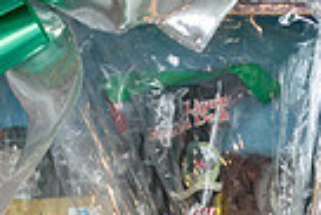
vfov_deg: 10.9
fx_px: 1026
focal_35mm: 115
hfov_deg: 17.1
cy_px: 426
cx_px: -42
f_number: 5.6
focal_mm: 18
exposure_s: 1/100
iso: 400
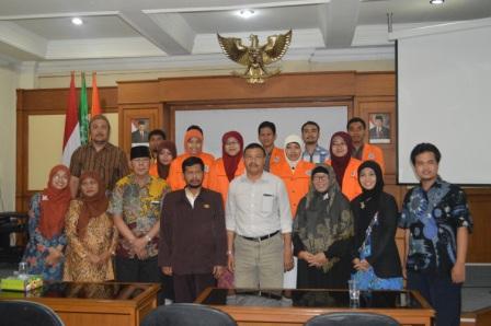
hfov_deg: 53.2
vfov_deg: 36.8
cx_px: 246
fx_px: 491
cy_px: 163
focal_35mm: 36
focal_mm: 24
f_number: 4
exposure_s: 1/60
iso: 2800
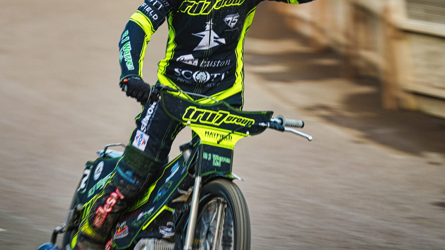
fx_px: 3764
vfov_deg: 3.8
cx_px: 200
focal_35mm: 319
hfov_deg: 6.8
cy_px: 61
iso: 200
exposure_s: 1/60
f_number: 4
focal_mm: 238
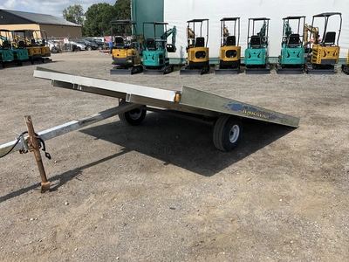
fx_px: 292
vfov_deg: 48.2
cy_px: 131
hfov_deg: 61.7
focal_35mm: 29
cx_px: 174
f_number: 1.8
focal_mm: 3
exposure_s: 1/1577
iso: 25
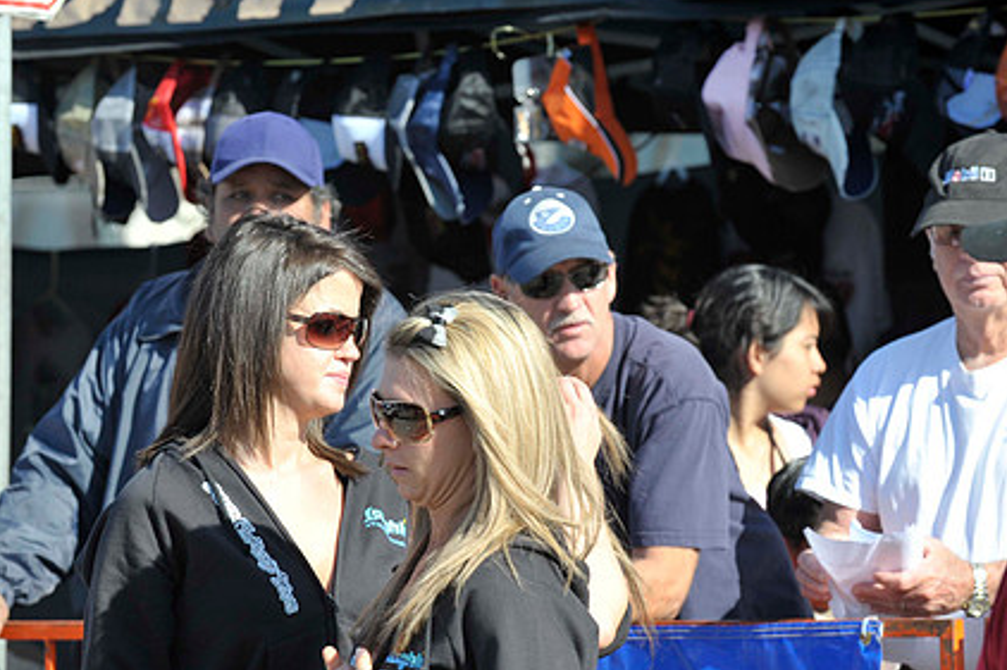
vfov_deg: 5.0
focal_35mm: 275
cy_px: 429
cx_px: 477
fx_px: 7689
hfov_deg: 7.5
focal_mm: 200
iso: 320
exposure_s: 1/320
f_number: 9
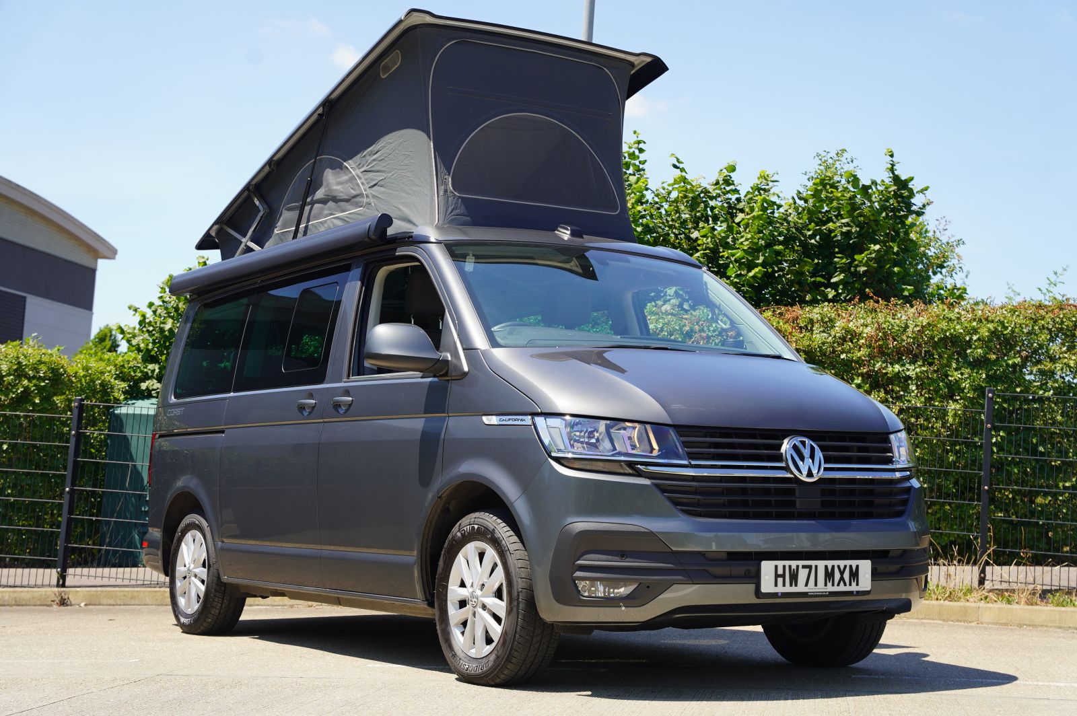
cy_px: 358
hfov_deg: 36.2
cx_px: 538
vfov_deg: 24.5
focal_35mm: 55
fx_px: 1647
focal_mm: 55.1
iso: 100
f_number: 5
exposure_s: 1/160
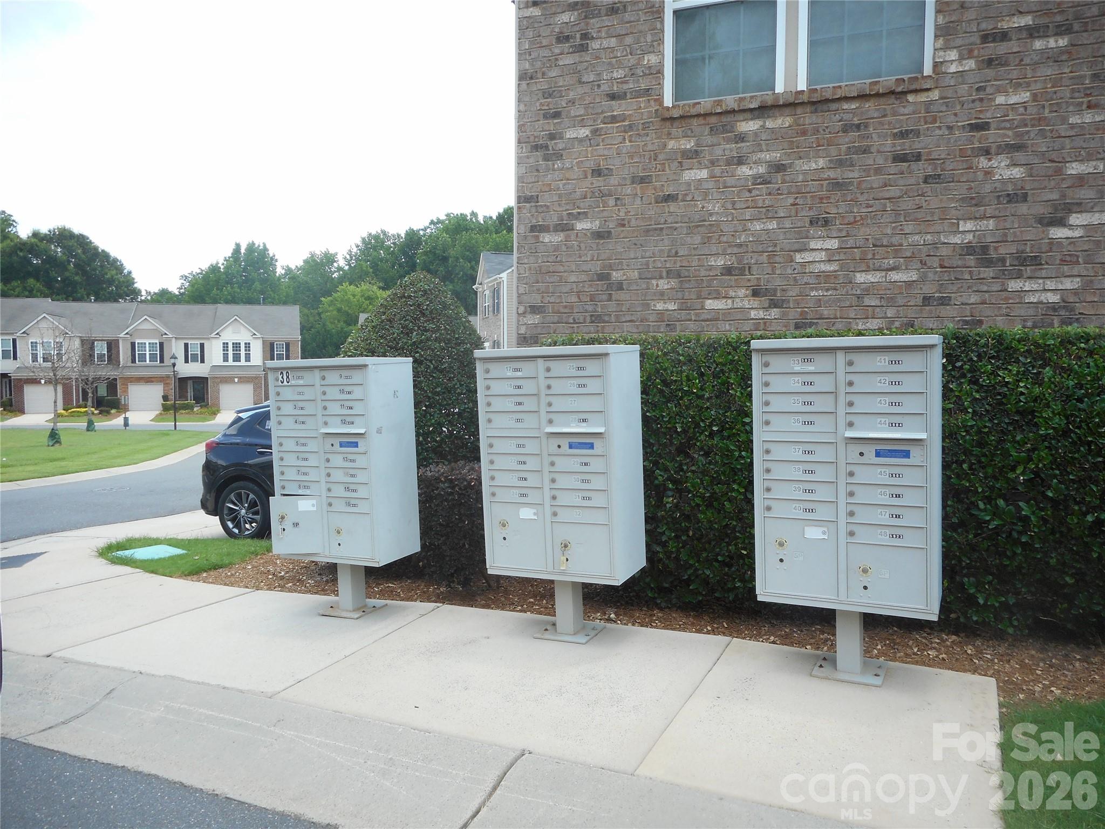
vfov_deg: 54.9
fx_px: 798
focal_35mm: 25
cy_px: 414
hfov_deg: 69.4
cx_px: 552
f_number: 3.7
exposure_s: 1/200
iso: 80
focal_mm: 4.5
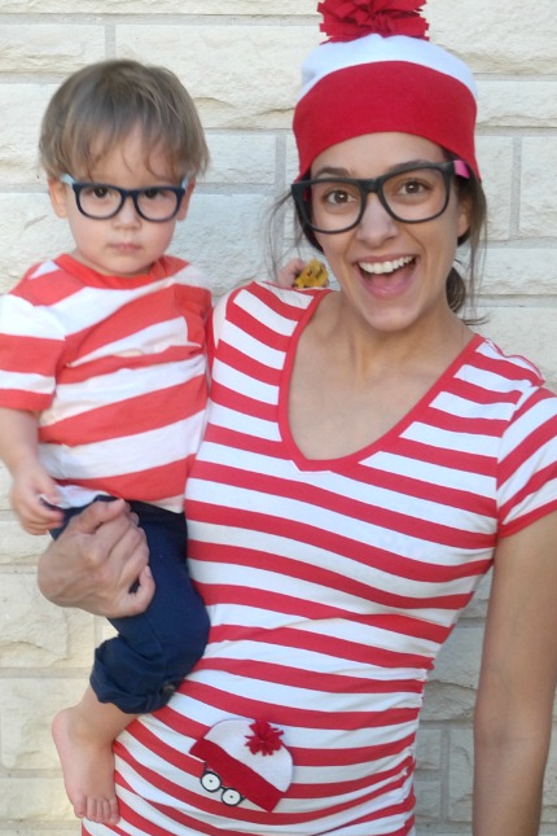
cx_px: 266
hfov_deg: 22.6
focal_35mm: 60
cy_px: 434
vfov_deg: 33.4
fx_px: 1392
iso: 200
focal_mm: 28
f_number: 4
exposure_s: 1/100
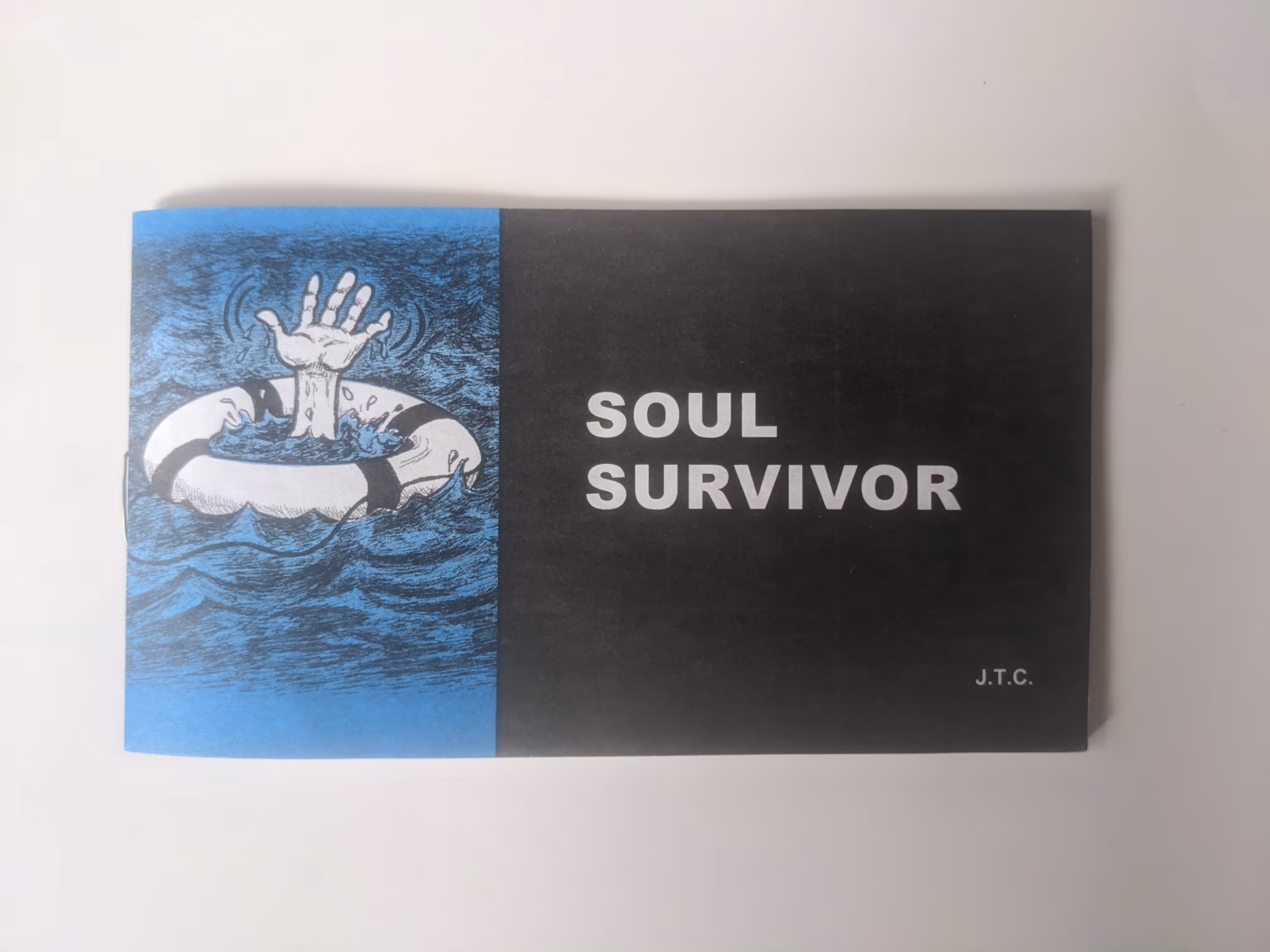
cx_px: 635
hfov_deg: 65.3
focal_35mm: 27
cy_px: 476
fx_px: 991
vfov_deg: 51.4
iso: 79
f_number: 1.73
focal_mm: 4.38
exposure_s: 1/30
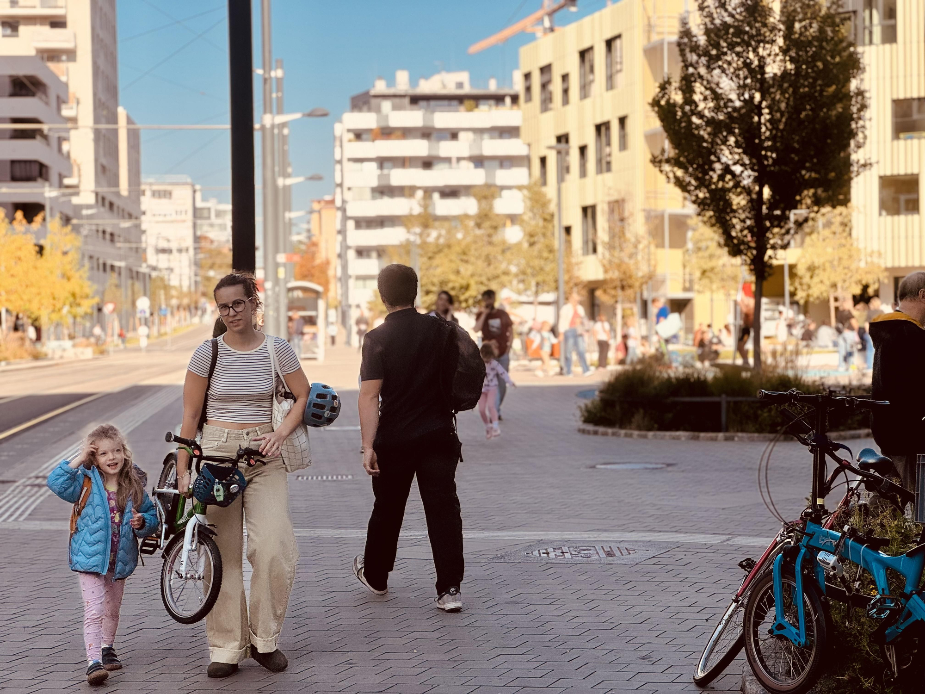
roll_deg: +0.9
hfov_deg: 25.3
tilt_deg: +0.7
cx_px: 462
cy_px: 347
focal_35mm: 77
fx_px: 2058
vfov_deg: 19.1
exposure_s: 1/552
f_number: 2.8
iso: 25
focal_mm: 9
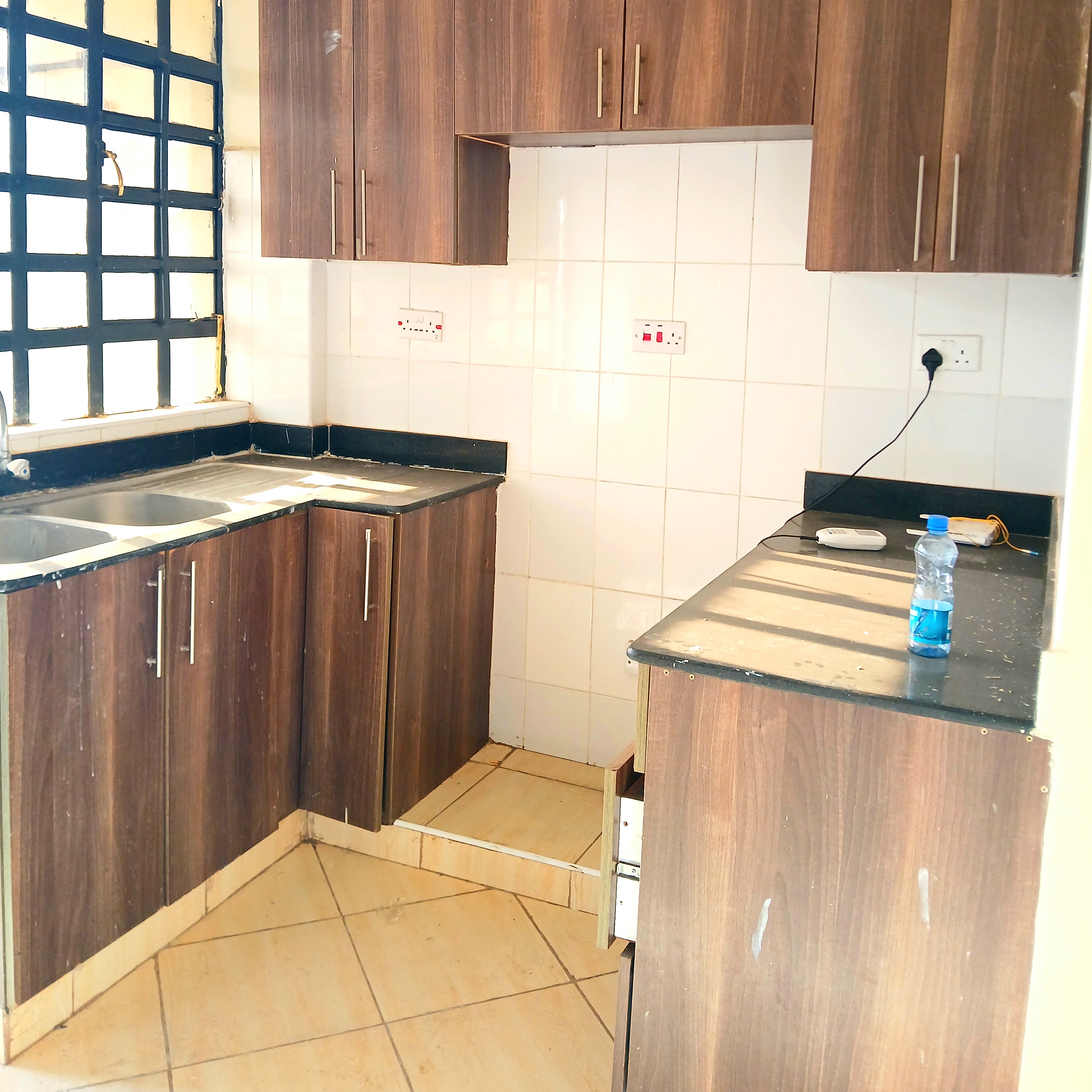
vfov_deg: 52.1
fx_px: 1106
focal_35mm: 31
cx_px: 540
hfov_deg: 52.5
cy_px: 430
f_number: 1.8
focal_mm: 3.98
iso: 80
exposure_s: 1/50.3
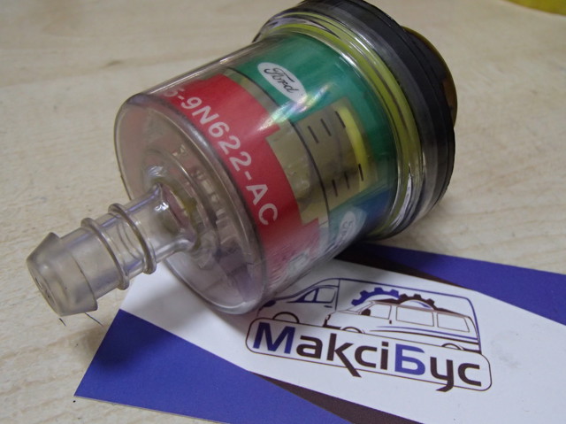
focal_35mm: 37
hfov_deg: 50.2
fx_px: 605
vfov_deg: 38.6
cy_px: 212
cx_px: 283
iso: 800
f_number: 4.7
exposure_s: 1/60
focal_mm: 6.64
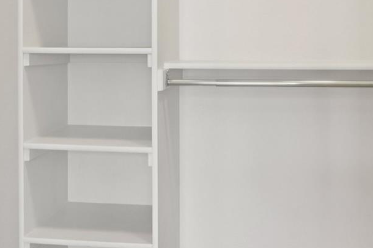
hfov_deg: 45.0
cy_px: 54
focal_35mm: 43
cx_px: 219
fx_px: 449
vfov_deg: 30.3
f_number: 8
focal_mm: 11
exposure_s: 1/30
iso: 800
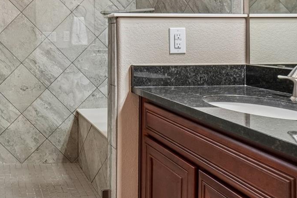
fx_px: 289
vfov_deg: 36.5
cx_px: -3
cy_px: 39
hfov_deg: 45.5
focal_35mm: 35
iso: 400
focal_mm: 10
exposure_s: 1/10
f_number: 8
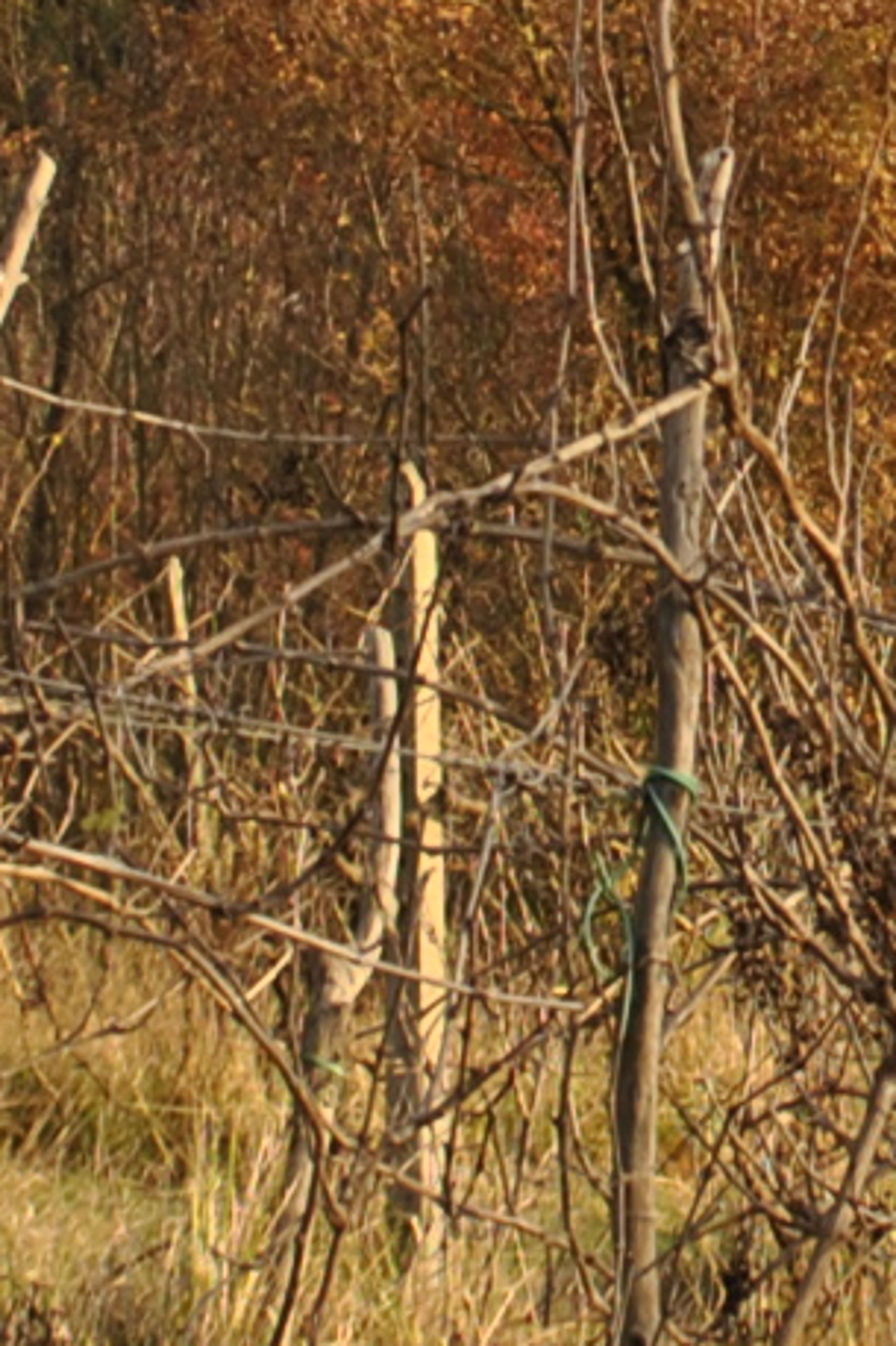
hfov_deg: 8.0
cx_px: 875
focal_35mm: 171
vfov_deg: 11.9
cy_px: 32
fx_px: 6388
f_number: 5.6
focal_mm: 18
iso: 100
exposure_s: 1/125
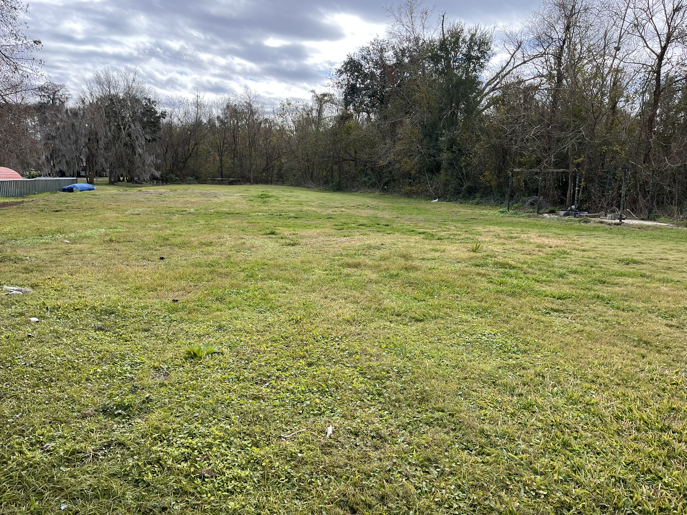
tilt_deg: -8.3
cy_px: 258
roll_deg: -1.7
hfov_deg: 67.3
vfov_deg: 53.1
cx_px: 344
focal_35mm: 26
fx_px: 516
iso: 50
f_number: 1.6
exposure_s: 1/1477
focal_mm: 5.1
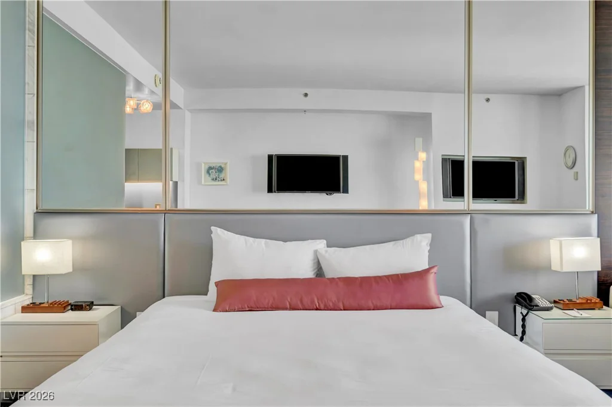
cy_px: 204
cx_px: 306
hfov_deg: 62.0
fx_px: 510
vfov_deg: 43.5
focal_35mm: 30
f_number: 8
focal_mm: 30
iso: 800
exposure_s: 1/30
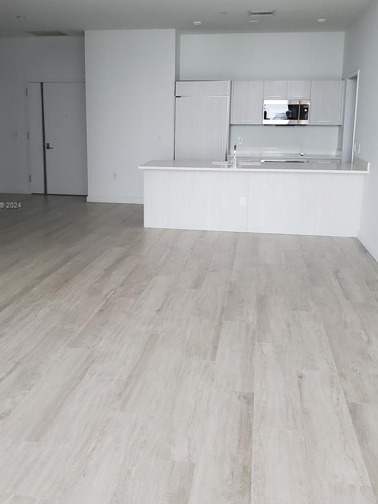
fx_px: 495
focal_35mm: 34
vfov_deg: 53.7
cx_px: 168
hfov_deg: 41.7
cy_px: 206
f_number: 2.4
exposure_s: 1/120
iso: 320
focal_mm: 4.3
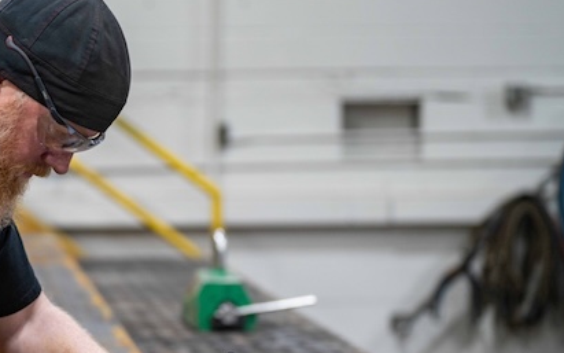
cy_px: 196
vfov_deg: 9.4
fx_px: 2137
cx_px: 45
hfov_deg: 14.9
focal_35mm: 139
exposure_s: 1/160
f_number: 2.8
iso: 640
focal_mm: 70
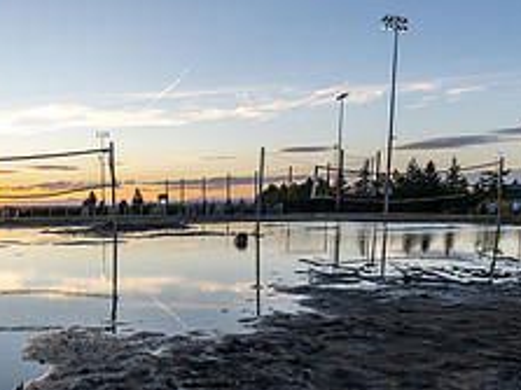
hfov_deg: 50.4
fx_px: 526
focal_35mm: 35
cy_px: 281
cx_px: 128
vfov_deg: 39.8
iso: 100
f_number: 8
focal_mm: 14
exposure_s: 1/160
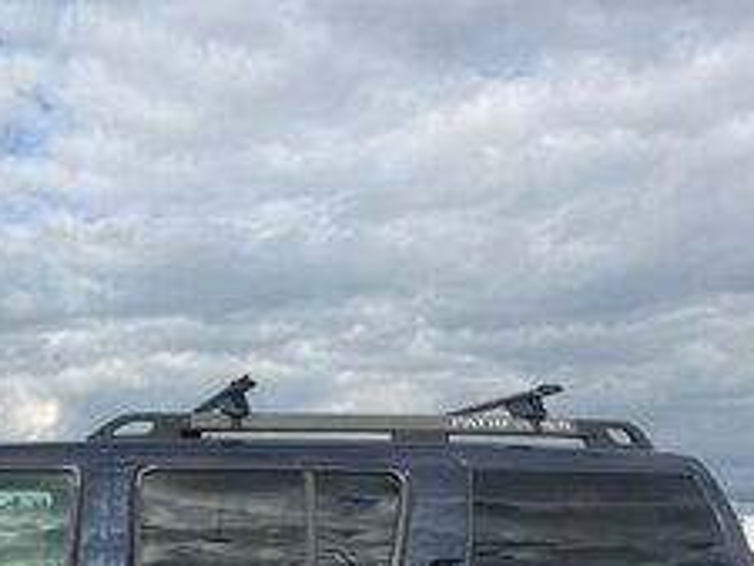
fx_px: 1133
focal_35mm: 52
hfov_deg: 34.4
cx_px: 50
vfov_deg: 26.3
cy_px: 586
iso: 80
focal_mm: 6.76
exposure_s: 1/3425
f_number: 1.78
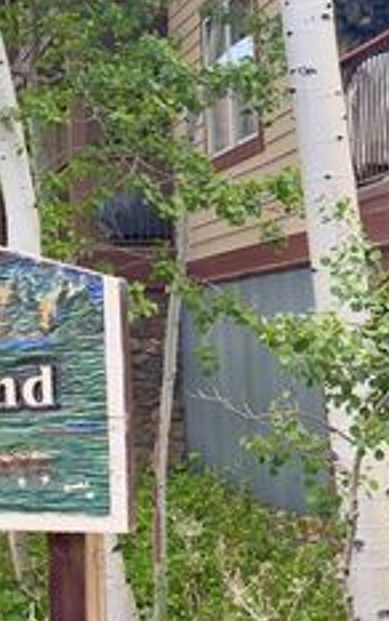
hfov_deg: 14.6
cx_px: -19
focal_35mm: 88
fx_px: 1490
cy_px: 223
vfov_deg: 23.5
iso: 100
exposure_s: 1/563
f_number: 1.78
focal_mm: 6.76
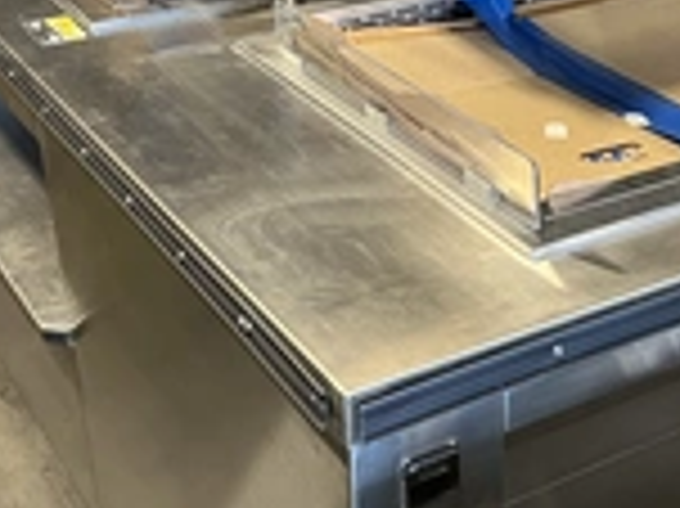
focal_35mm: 69
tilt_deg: -27.2
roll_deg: +0.0
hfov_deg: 27.8
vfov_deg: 21.3
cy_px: 216
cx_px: 513
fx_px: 1354
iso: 500
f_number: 1.5
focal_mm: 5.7
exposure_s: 1/60
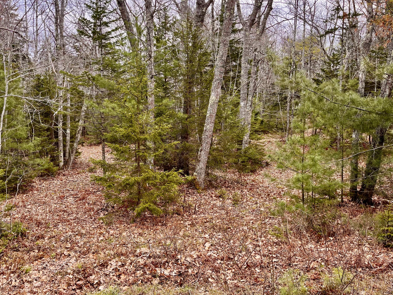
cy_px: 148
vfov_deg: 45.4
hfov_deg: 58.1
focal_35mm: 31
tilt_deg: -6.6
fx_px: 352
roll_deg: -2.1
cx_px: 167
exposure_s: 1/558
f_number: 1.6
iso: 50
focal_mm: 5.1
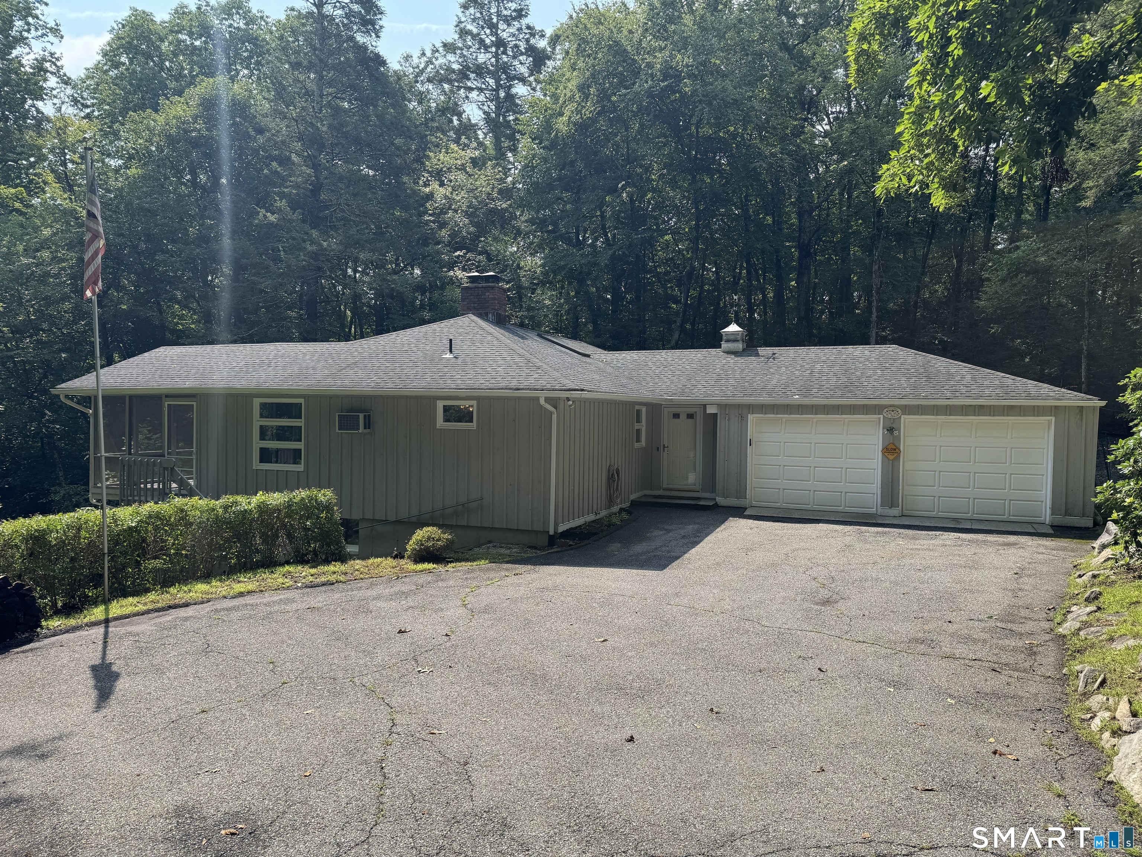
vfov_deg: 56.8
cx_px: 571
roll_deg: -1.1
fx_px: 792
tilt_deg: -1.5
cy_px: 428
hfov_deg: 71.6
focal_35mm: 24
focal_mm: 6.76
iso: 80
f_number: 1.78
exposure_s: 1/2041
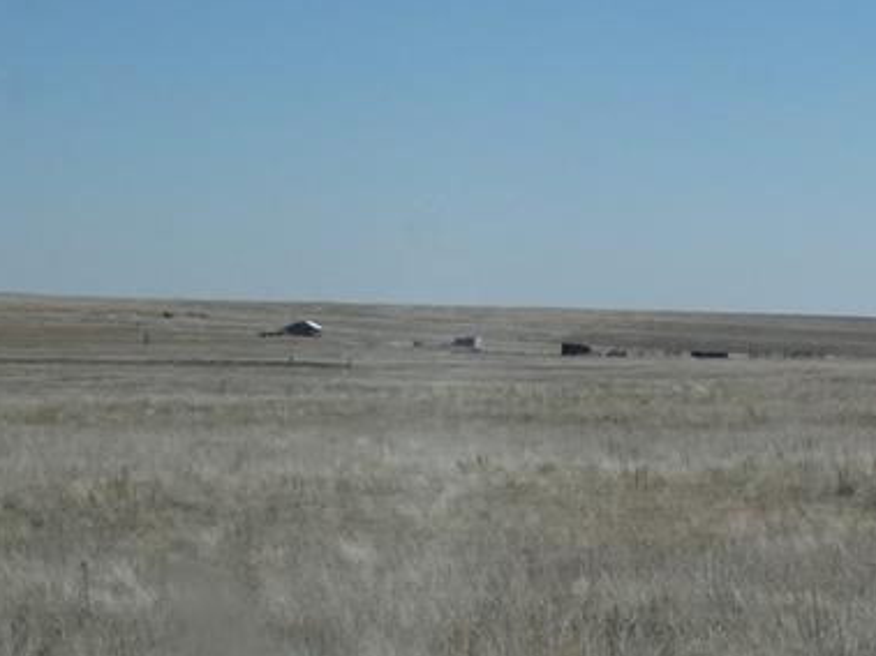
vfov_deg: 11.0
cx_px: 1135
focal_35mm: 135
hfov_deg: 14.0
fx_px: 3415
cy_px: 322
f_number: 4.1
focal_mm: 9
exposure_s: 1/1000
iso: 80
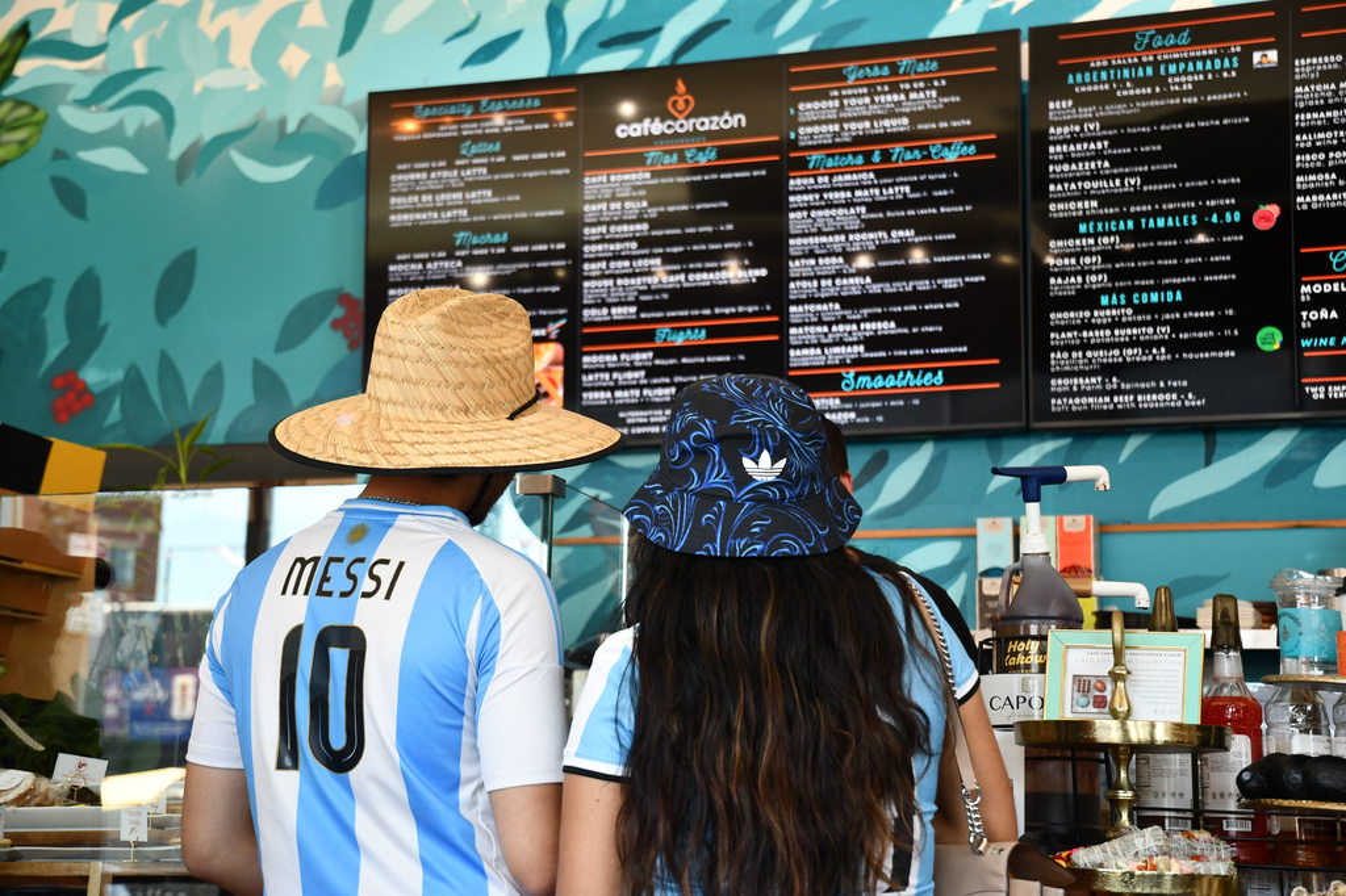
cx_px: 673
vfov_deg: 22.6
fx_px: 2242
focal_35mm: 60
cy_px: 448
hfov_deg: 33.4
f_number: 3.5
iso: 800
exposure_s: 1/200
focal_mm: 40
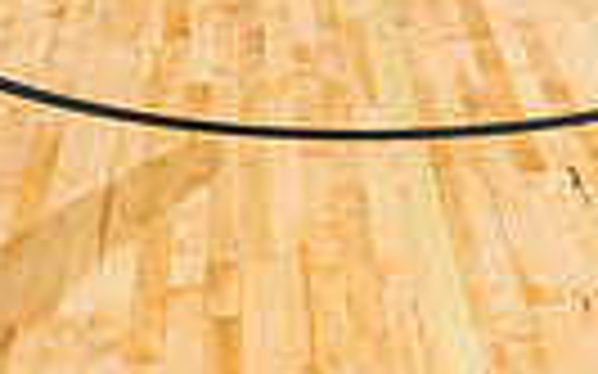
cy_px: -622
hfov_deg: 18.9
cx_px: 409
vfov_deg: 9.9
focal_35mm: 110
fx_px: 1792
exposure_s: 1/250
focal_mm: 32
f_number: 7.1
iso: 250
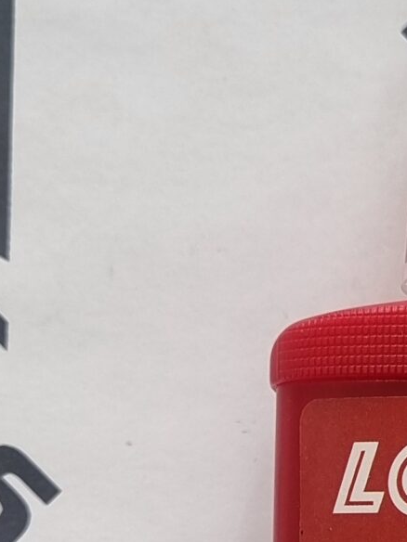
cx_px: 574
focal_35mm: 114
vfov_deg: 16.7
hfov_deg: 12.5
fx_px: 1787
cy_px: 591
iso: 50
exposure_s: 1/150
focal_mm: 5.4
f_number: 1.8
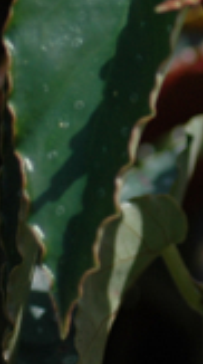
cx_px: 306
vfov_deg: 5.8
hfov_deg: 3.2
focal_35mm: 371
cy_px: 80
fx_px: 3571
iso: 200
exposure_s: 1/640
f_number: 3.3
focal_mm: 60
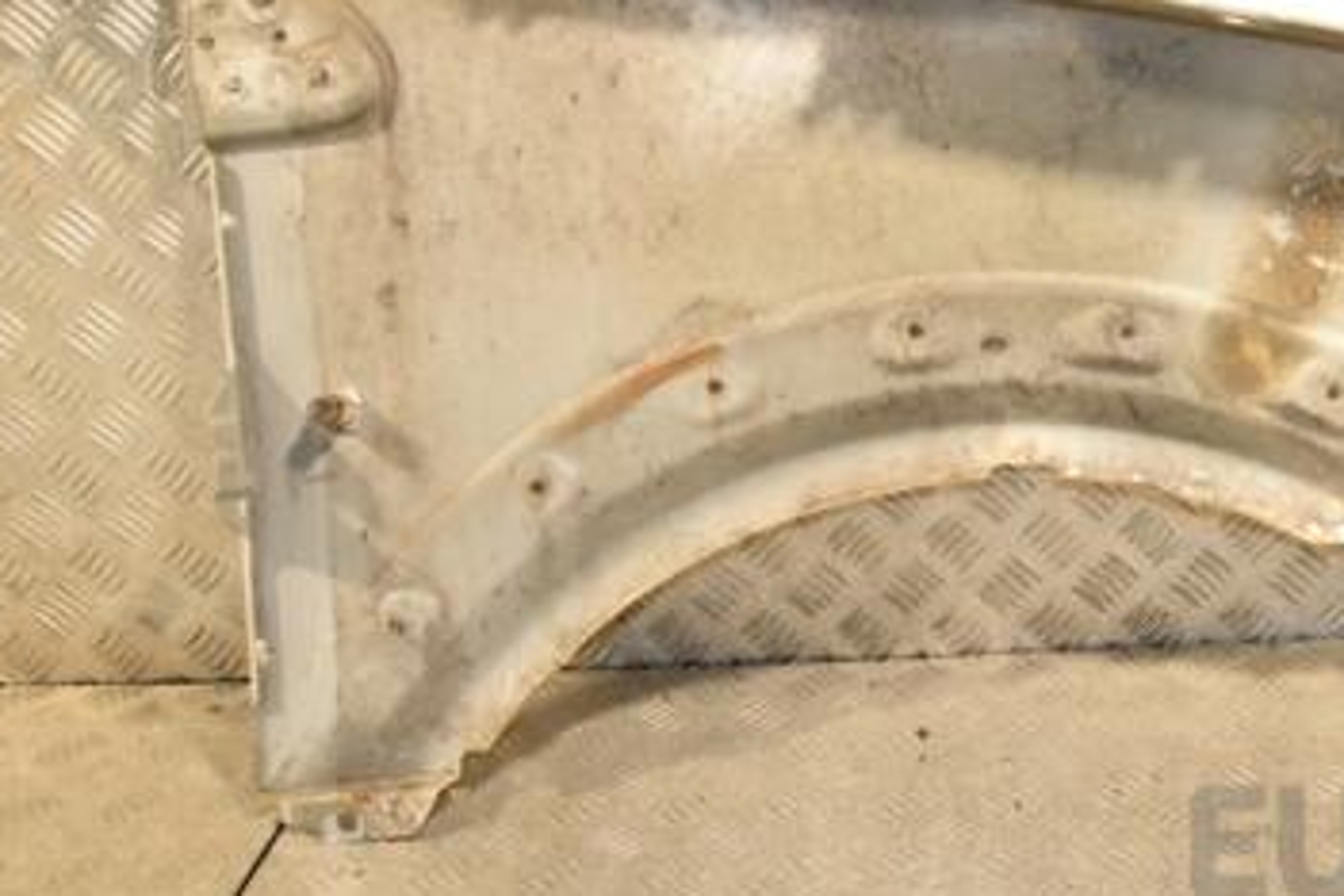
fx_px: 2010
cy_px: 333
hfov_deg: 35.5
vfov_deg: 25.0
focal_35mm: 54
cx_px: 1118
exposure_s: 1/200
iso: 800
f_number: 5
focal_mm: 21
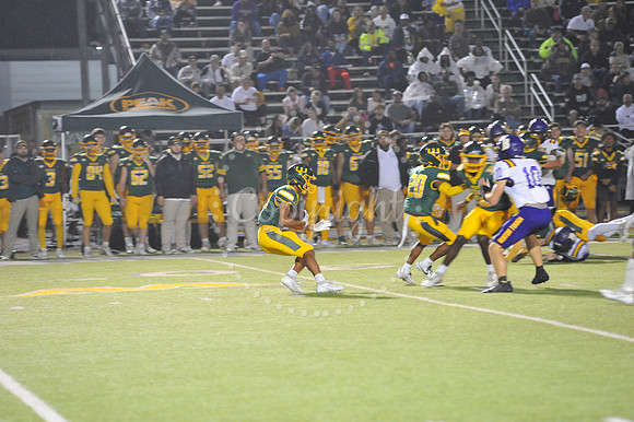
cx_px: 317
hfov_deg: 10.3
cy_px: 211
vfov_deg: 6.9
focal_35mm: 200
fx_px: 3520
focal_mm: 200
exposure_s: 1/160
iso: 4000
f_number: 4
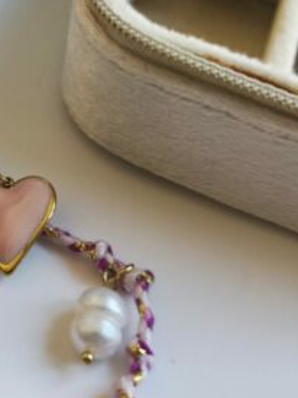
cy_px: 87
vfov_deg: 28.4
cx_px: -13
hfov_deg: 21.0
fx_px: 770
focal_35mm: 67
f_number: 1.65
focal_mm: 6.18
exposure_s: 1/100
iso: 250
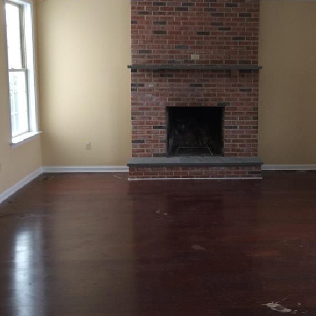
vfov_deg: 36.7
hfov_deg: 36.2
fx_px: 475
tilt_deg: -8.2
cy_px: 127
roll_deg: -0.6
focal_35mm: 46
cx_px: 222
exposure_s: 1/30
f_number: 2.2
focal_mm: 4.15
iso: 100
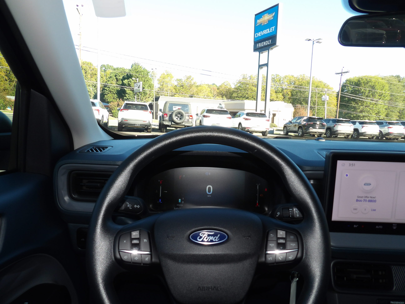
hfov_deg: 71.6
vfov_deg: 56.8
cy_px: 152
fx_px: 281
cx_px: 202
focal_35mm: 24
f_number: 3.2
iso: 100
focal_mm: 4.3
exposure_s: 1/158
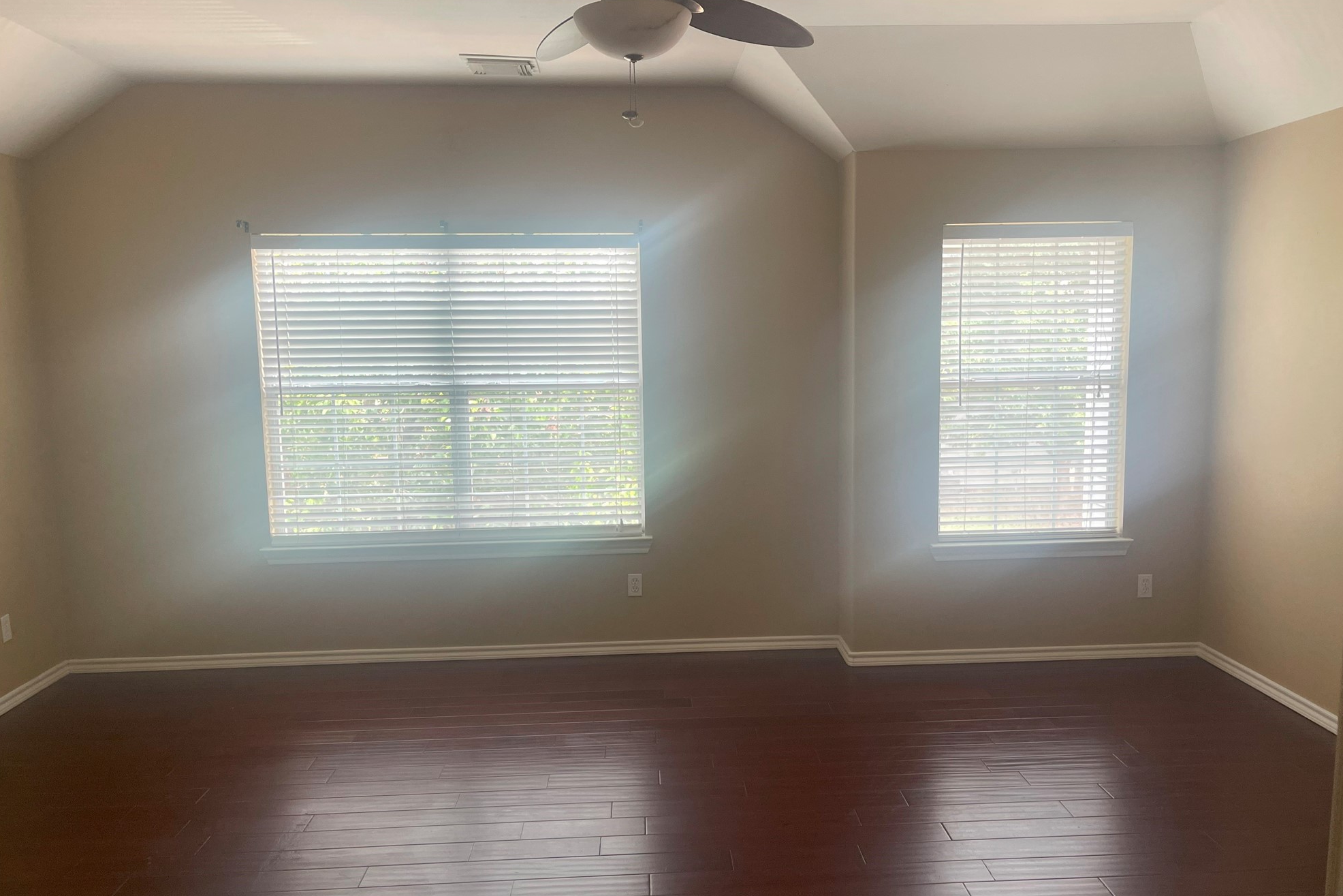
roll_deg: +0.7
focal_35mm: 27
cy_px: 461
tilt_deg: -7.2
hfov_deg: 67.4
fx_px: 1007
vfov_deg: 47.9
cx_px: 693
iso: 100
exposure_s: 1/121
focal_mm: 5.1
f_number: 1.6
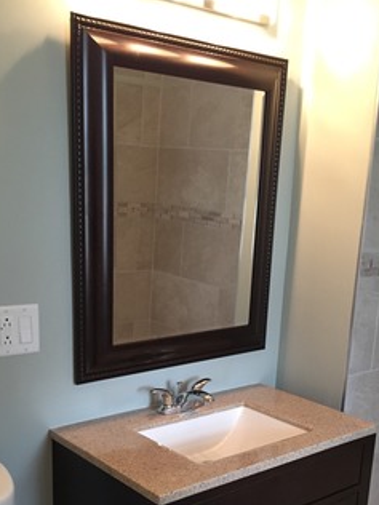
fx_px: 642
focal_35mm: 44
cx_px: 206
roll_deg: -3.3
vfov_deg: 41.6
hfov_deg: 32.9
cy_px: 380
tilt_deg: -15.1
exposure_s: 1/30
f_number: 2.2
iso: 125
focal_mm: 4.15
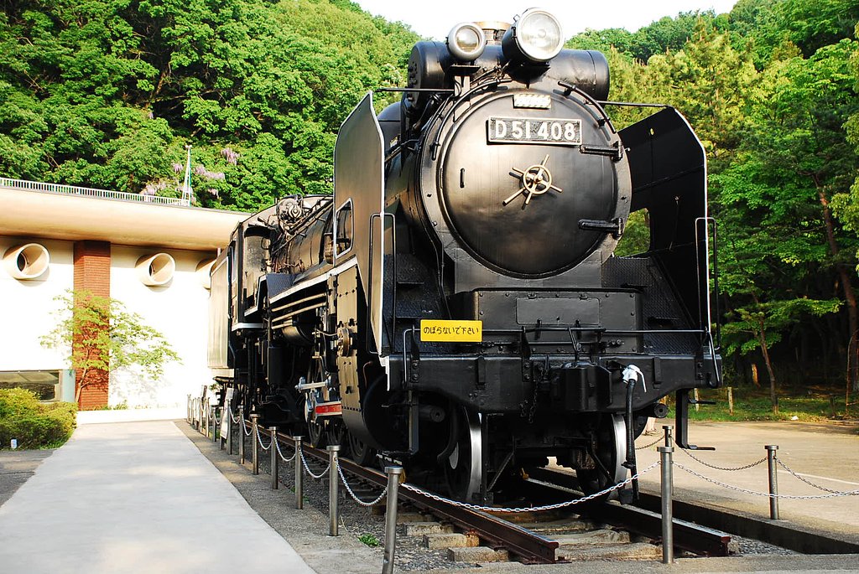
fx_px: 1146
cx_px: 430
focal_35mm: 48
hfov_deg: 41.1
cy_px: 287
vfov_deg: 28.1
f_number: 4.2
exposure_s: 1/500
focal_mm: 32
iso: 400
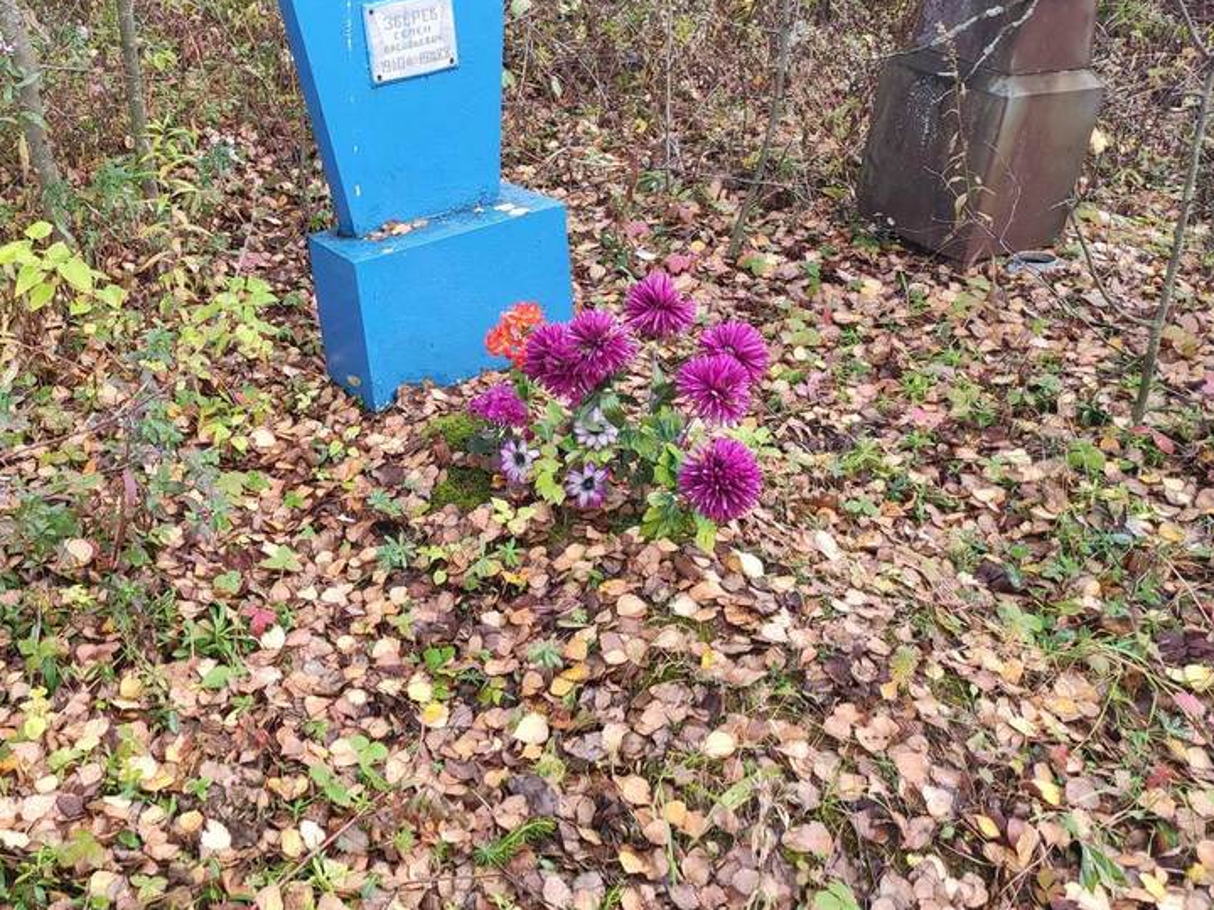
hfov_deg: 49.2
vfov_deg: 38.2
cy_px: 292
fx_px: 1298
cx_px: 393
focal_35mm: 37
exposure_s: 1/133
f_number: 1.75
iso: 112
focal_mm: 4.77
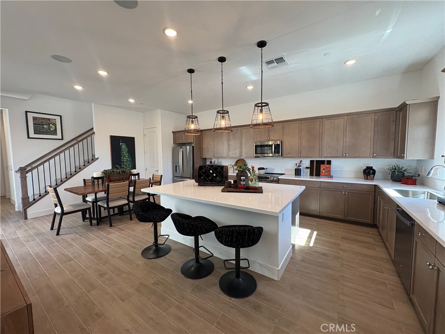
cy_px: 167
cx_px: 222
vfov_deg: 85.7
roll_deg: +0.8
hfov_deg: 102.1
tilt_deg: -2.6
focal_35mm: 14
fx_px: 180
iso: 160
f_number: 2.2
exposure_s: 1/120
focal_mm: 2.22
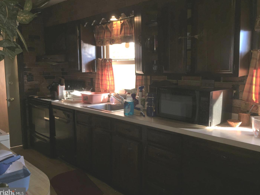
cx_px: 128
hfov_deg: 60.0
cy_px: 97
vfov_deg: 46.8
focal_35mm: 30
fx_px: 225
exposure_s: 1/24
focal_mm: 4.15
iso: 40
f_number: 2.2
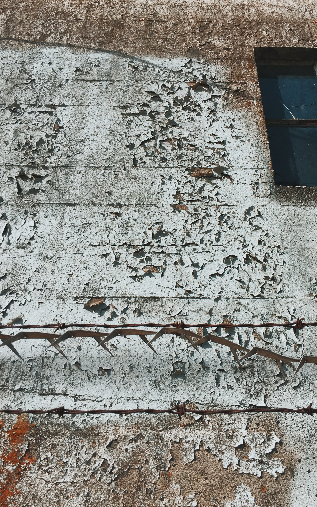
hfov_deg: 40.4
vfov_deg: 61.2
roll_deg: -1.3
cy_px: 253
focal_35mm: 31
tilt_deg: +37.4
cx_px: 191
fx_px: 428
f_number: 2.2
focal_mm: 4.15
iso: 25
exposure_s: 1/1876
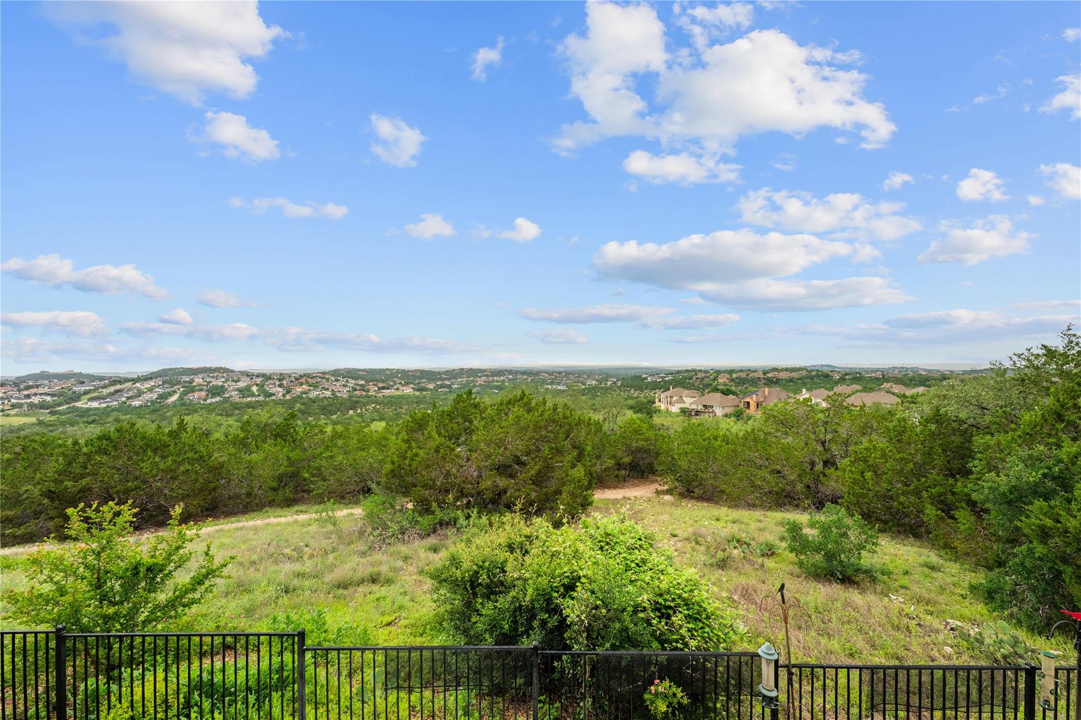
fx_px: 420
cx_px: 540
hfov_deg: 104.3
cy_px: 360
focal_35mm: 14
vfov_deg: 81.2
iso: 800
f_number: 8
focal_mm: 14
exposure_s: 1/80
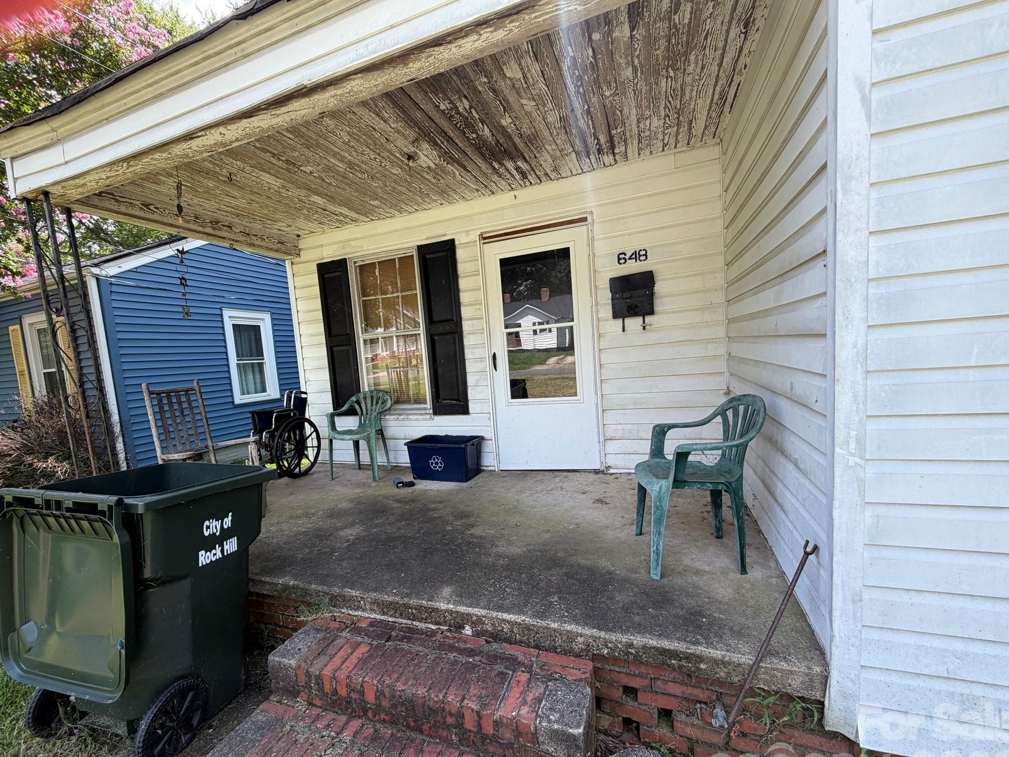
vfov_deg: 81.7
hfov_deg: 98.1
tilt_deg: -5.4
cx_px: 484
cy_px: 402
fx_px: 437
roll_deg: +4.5
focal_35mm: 15
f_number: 2.2
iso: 40
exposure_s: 1/233
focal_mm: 2.22
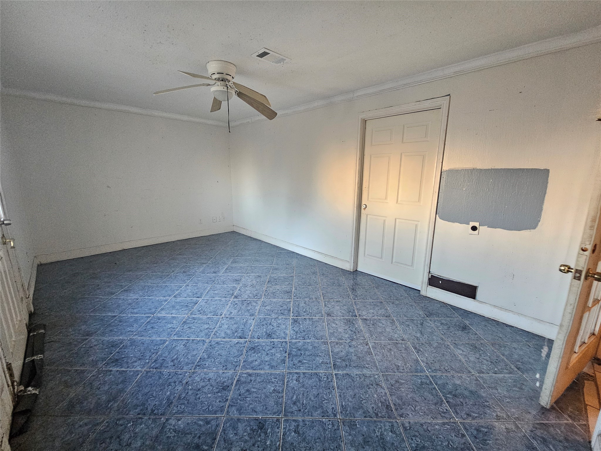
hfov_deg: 106.2
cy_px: 226
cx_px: 300
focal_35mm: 13
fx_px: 226
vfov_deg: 89.9
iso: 800
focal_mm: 2.2
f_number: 2.2
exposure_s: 1/24
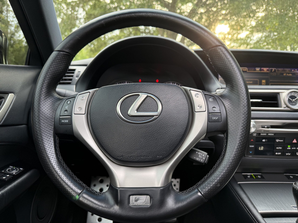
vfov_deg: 56.8
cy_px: 112
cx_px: 149
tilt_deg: -7.9
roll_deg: -0.7
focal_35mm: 24
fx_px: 207
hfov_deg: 71.6
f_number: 1.78
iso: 125
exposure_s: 1/60
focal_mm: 6.76
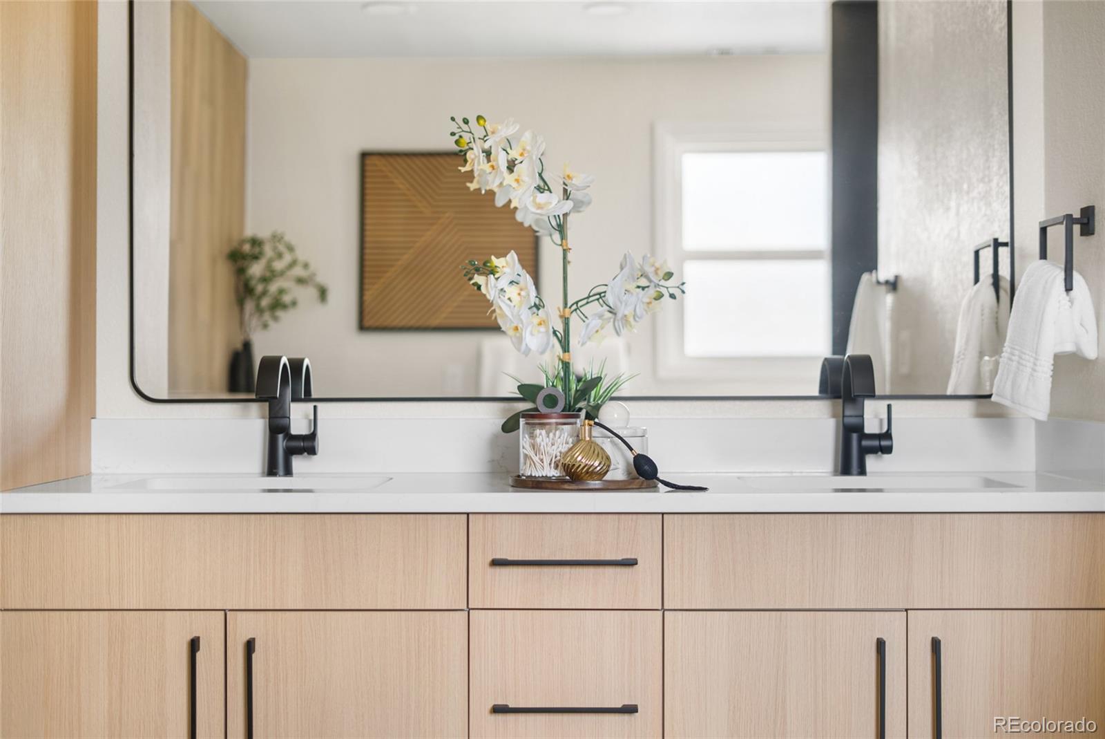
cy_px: 370
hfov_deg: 39.6
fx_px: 1536
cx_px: 552
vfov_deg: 27.0
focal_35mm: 50
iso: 200
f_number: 1.8
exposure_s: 1/800
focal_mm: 50
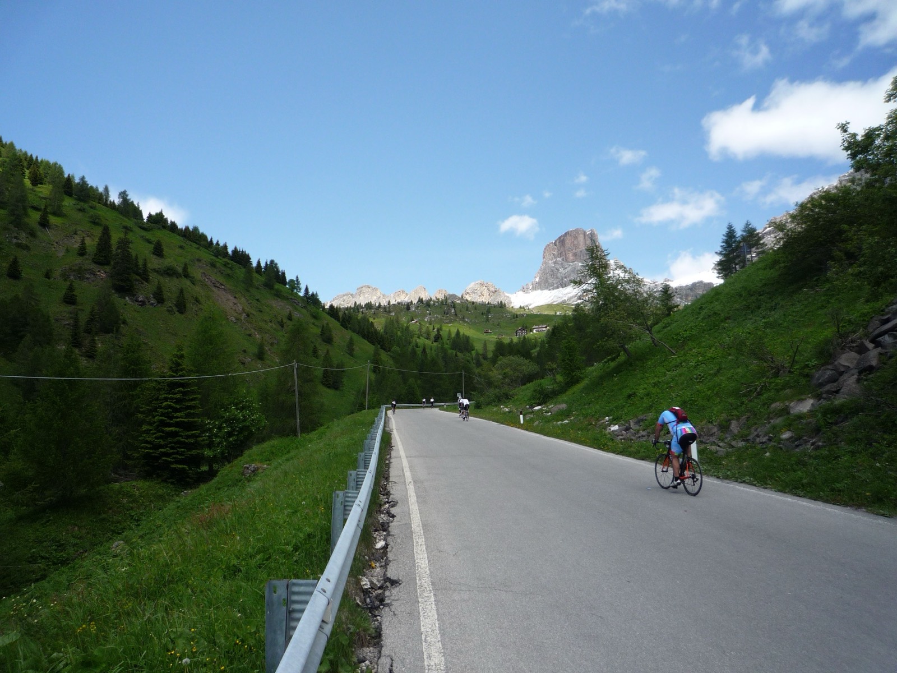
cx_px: 448
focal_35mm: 25
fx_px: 648
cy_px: 336
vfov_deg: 54.9
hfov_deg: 69.4
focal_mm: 4.4
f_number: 4
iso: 100
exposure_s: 1/800
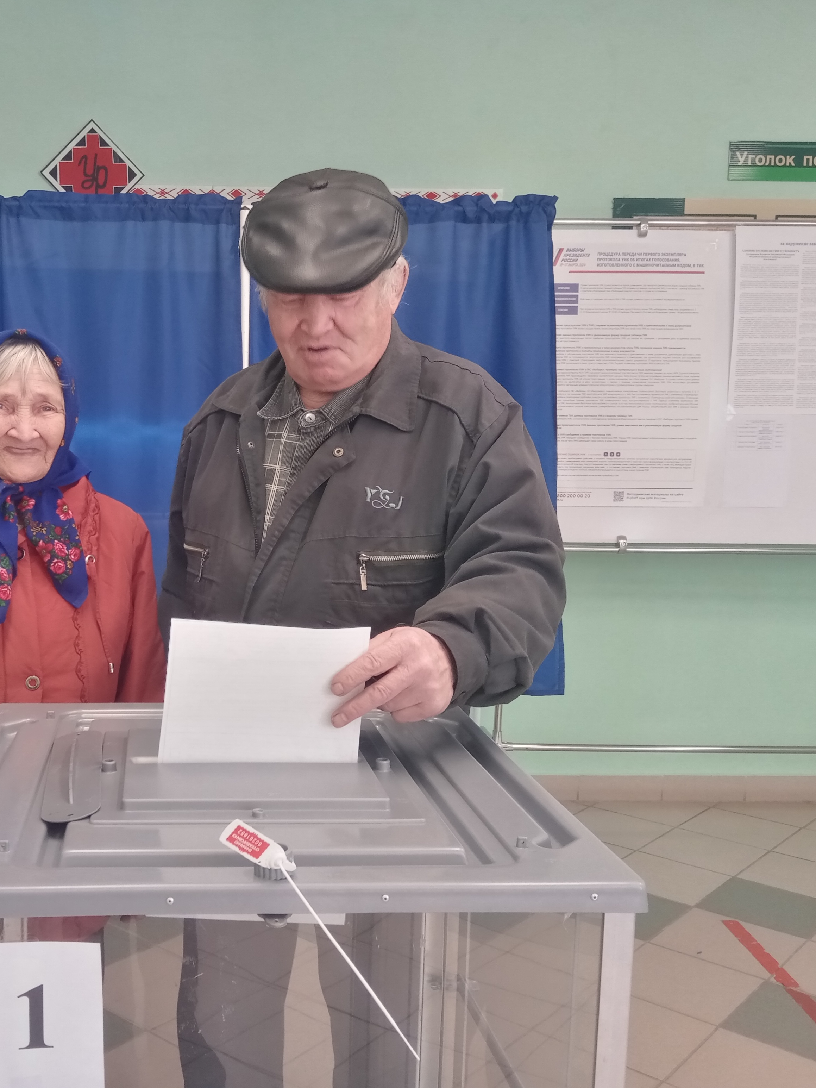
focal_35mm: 35
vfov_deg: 52.6
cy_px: 546
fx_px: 1100
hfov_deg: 39.8
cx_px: 229
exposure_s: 1/25
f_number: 1.8
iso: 182
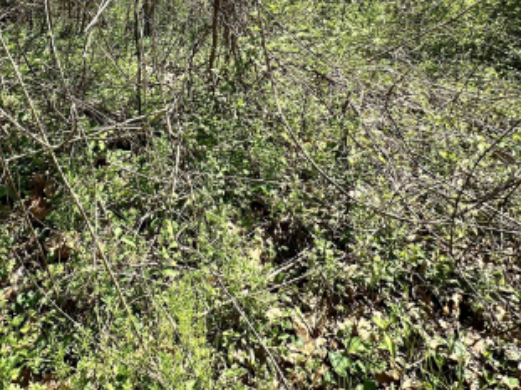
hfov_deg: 58.7
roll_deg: +2.6
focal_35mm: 30
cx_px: 177
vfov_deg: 41.1
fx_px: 451
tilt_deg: -14.0
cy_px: 5
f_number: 2.2
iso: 40
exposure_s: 1/807
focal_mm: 2.22
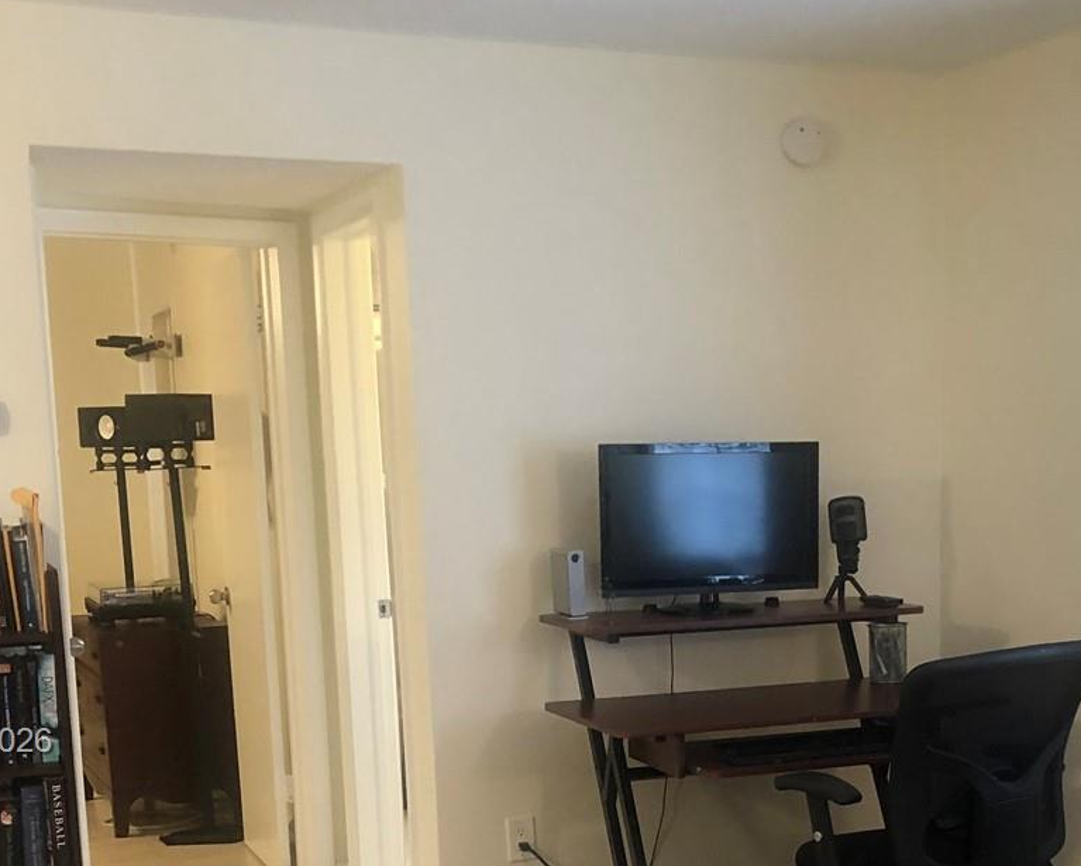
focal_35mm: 57
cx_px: 741
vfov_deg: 26.0
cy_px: 743
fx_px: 1824
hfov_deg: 32.7
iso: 64
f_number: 1.8
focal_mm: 4
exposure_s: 1/15
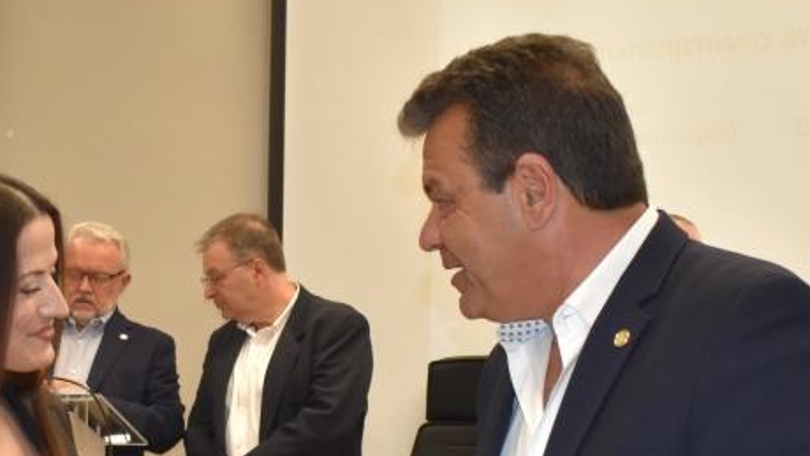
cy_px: 467
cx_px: 357
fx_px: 1654
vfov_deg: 15.4
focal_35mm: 77
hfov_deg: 27.5
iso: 800
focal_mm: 22
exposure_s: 1/125
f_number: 3.8
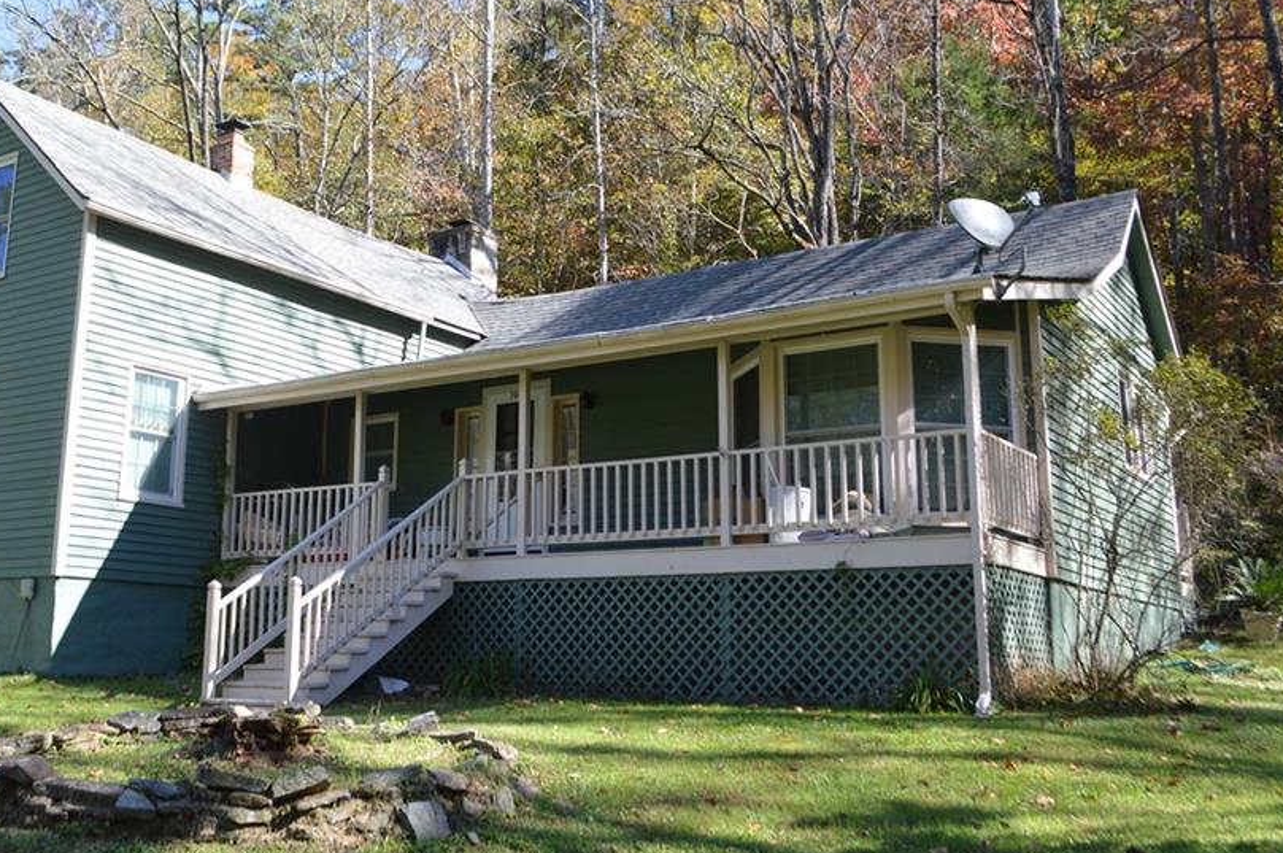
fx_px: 1353
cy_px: 362
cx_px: 540
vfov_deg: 34.9
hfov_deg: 50.5
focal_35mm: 38
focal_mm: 20
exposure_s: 1/125
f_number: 5.6
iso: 125
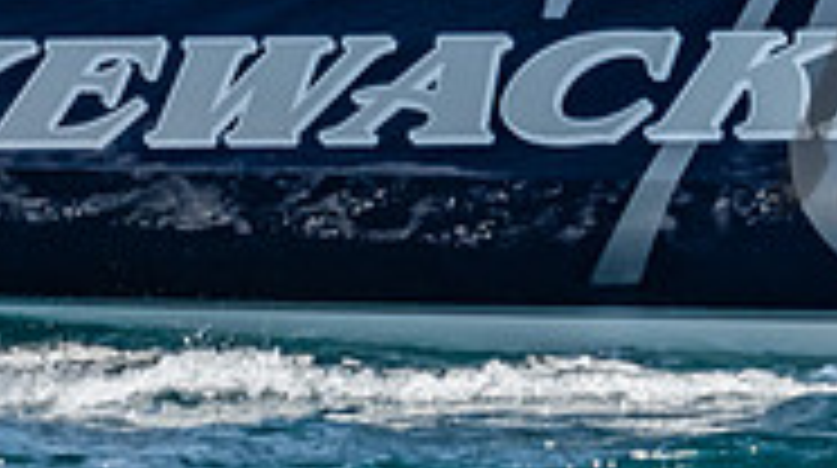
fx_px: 44435
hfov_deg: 1.1
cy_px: -1301
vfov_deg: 0.6
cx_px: 314
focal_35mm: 2005
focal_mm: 270
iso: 320
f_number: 5.6
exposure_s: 1/1600
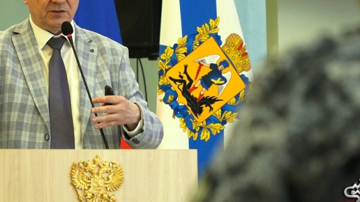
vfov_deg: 5.1
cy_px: 86
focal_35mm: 240
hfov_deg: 9.0
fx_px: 2288
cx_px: 144
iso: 2000
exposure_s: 1/200
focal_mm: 105
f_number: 4
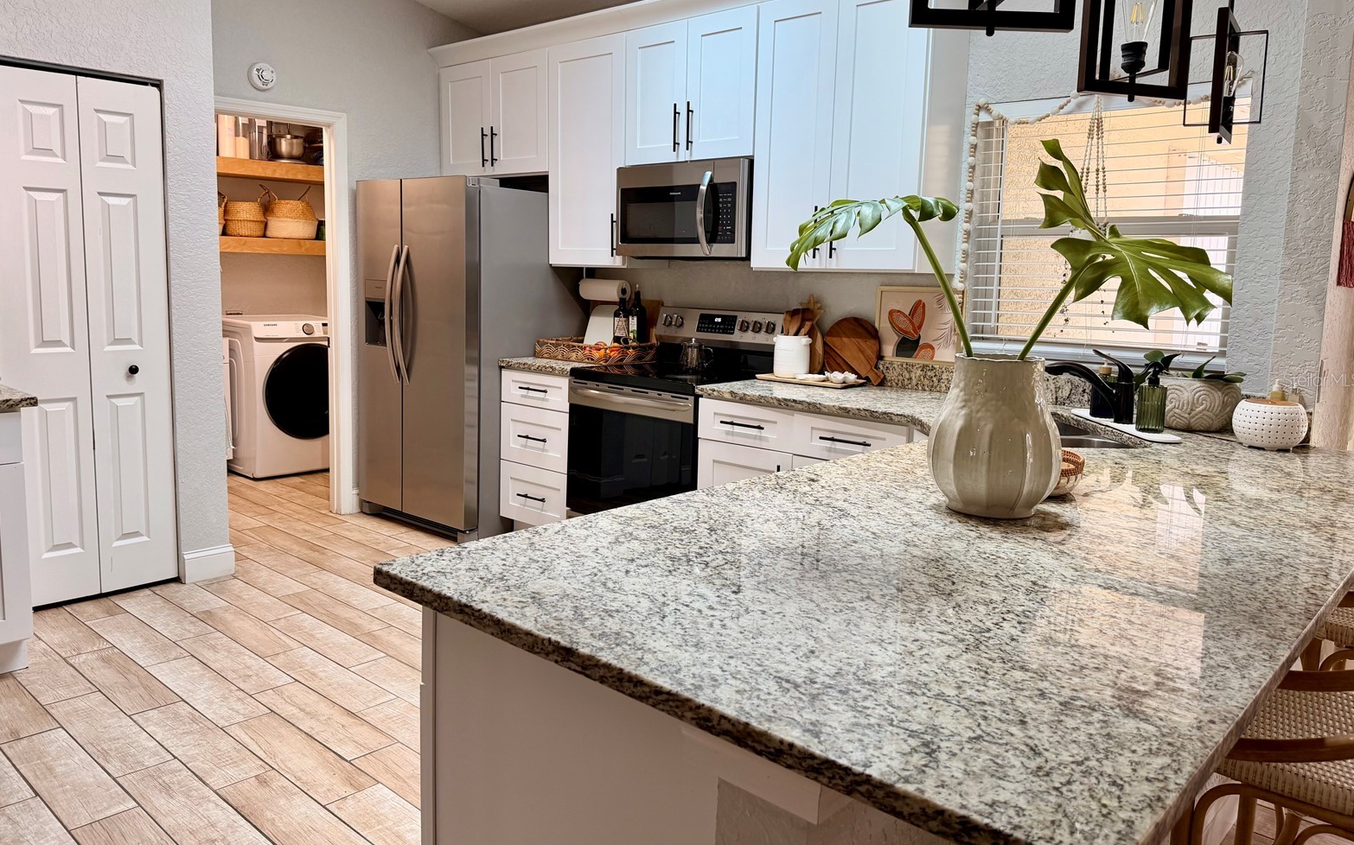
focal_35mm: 26
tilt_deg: -6.5
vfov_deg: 47.5
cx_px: 673
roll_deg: -0.5
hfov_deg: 70.4
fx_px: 959
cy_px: 379
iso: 100
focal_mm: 6.76
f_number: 1.78
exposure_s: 1/120
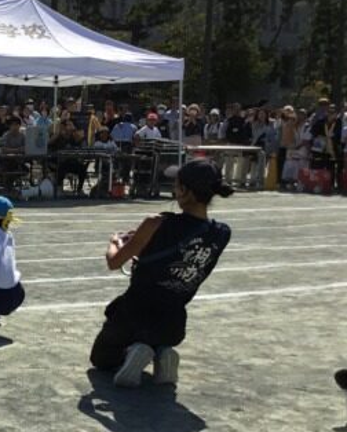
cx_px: -147
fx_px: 987
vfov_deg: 24.7
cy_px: 206
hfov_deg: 18.1
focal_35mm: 77
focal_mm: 3.3
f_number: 2.4
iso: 25
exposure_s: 1/2331
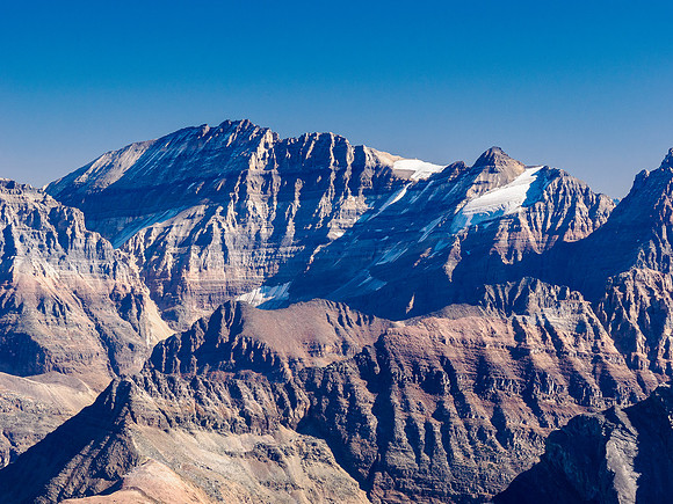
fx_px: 2722
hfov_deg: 14.1
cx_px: 336
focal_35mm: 140
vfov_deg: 10.6
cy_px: 252
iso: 320
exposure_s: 1/125
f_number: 8
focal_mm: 70
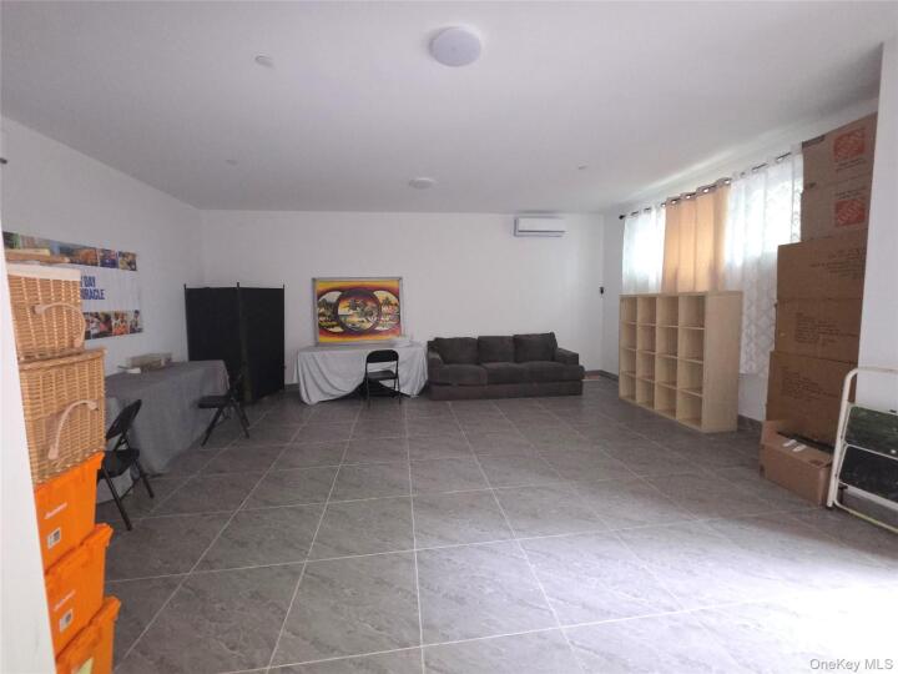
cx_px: 449
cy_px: 337
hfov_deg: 106.2
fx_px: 337
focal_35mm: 13
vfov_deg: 89.9
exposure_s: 1/15.3
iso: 640
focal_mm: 2.2
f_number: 2.2
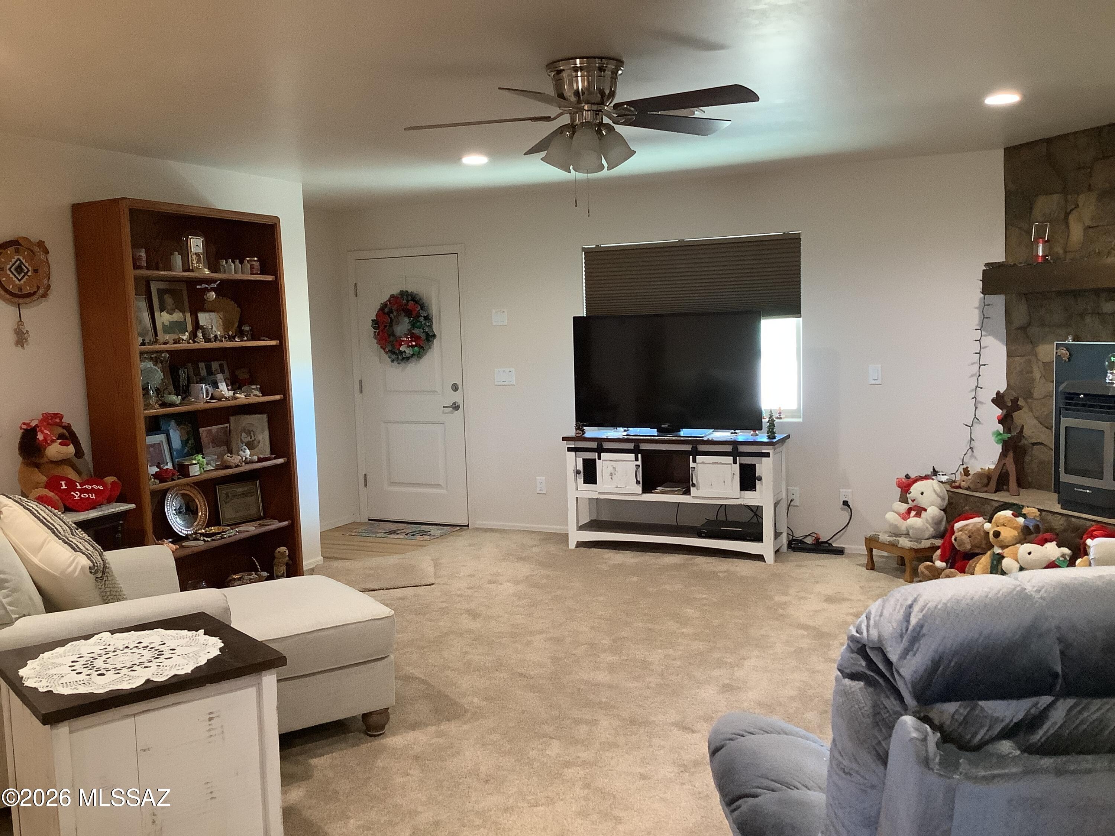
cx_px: 558
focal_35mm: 31
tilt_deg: -6.3
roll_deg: +2.5
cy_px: 418
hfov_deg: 58.4
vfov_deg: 45.4
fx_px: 999
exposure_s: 1/60
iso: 400
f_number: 2.4
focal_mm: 3.3
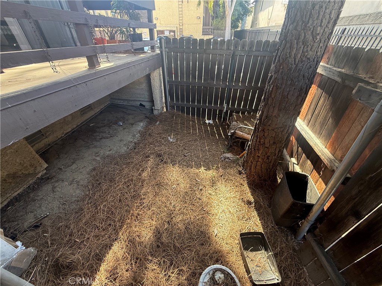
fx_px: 154
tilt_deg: -35.7
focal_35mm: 14
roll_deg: -1.1
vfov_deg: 85.7
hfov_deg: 102.1
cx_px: 191
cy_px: 143
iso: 160
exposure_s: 1/99
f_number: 2.2
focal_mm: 2.22
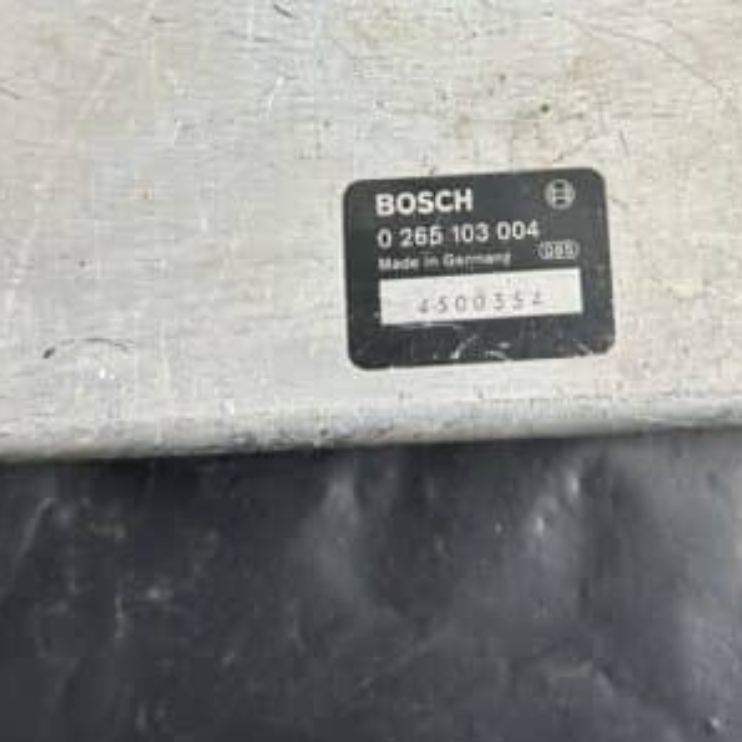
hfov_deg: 29.8
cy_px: 40
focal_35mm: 57
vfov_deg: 28.6
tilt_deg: -77.5
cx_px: 503
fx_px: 1382
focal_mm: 6.86
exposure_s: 1/100
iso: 80
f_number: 1.78
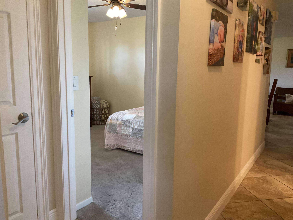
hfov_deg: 61.7
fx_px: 245
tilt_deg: -9.1
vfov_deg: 48.2
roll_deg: -1.1
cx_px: 146
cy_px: 110
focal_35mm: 29
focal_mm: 3
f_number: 1.8
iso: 160
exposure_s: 1/60
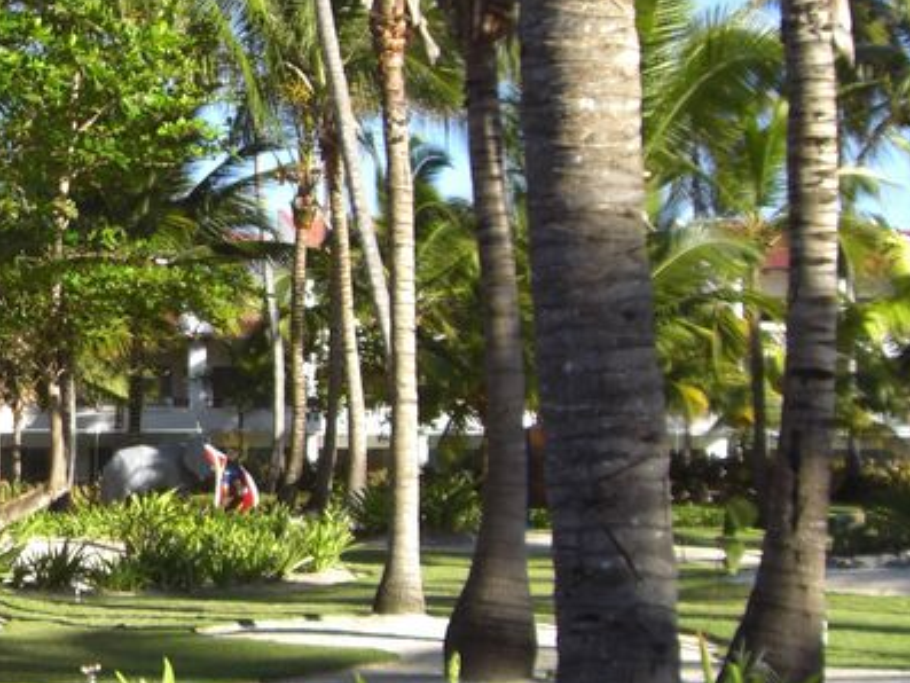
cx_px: -99
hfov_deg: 19.2
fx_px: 2577
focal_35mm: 98
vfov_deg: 15.1
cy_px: 266
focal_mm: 6.2
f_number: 2.7
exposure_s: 1/500
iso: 64
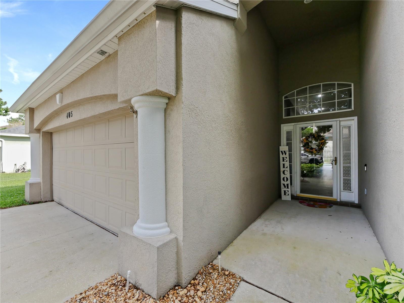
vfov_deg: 85.7
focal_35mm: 14
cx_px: 202
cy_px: 152
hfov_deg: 102.1
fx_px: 163
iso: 200
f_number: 5.6
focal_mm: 7
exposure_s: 1/250
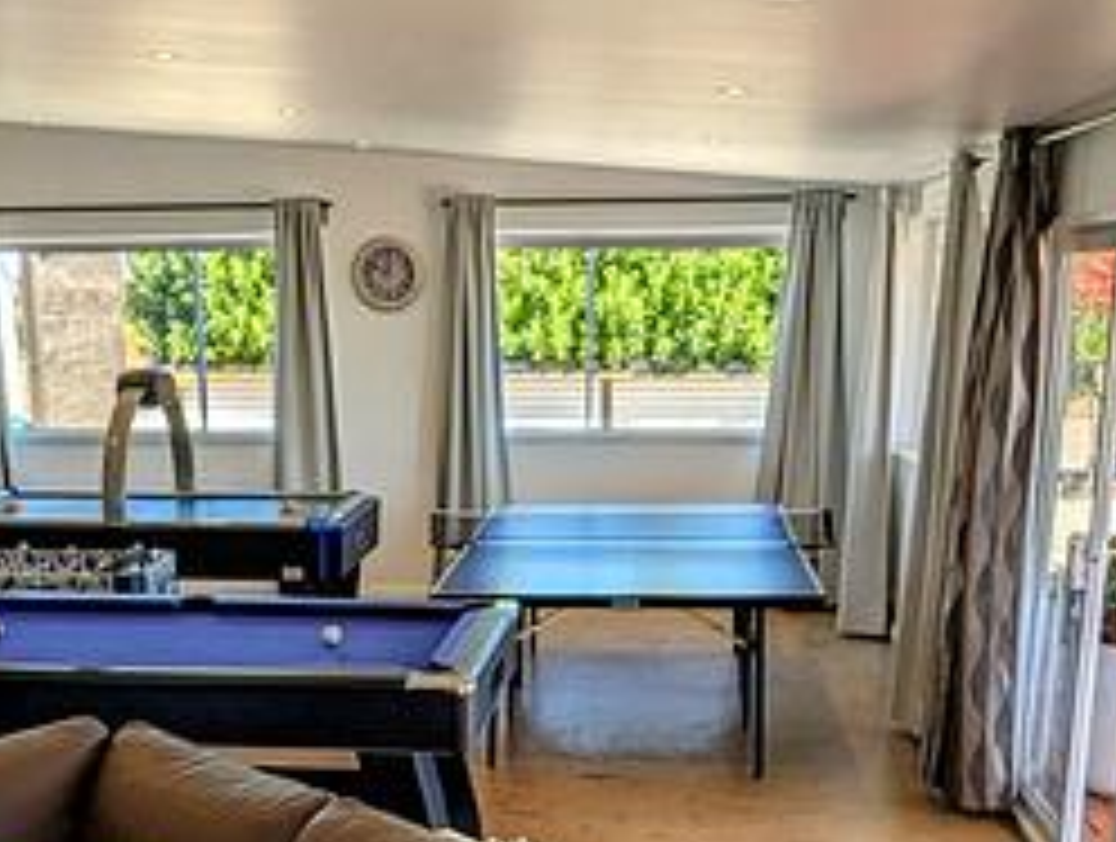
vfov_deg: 33.7
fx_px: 1292
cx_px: 414
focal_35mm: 40
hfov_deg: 46.3
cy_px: 795
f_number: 2.2
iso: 45
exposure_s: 1/283
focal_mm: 2.35
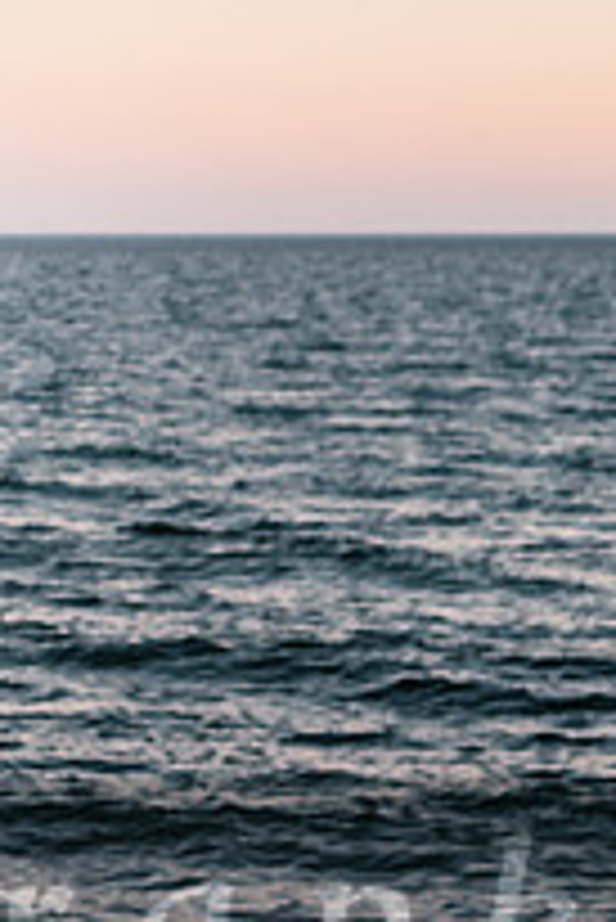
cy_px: 349
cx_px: -175
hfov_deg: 10.4
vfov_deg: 15.9
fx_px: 3305
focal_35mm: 129
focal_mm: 45
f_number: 3.2
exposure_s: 1/125
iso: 100
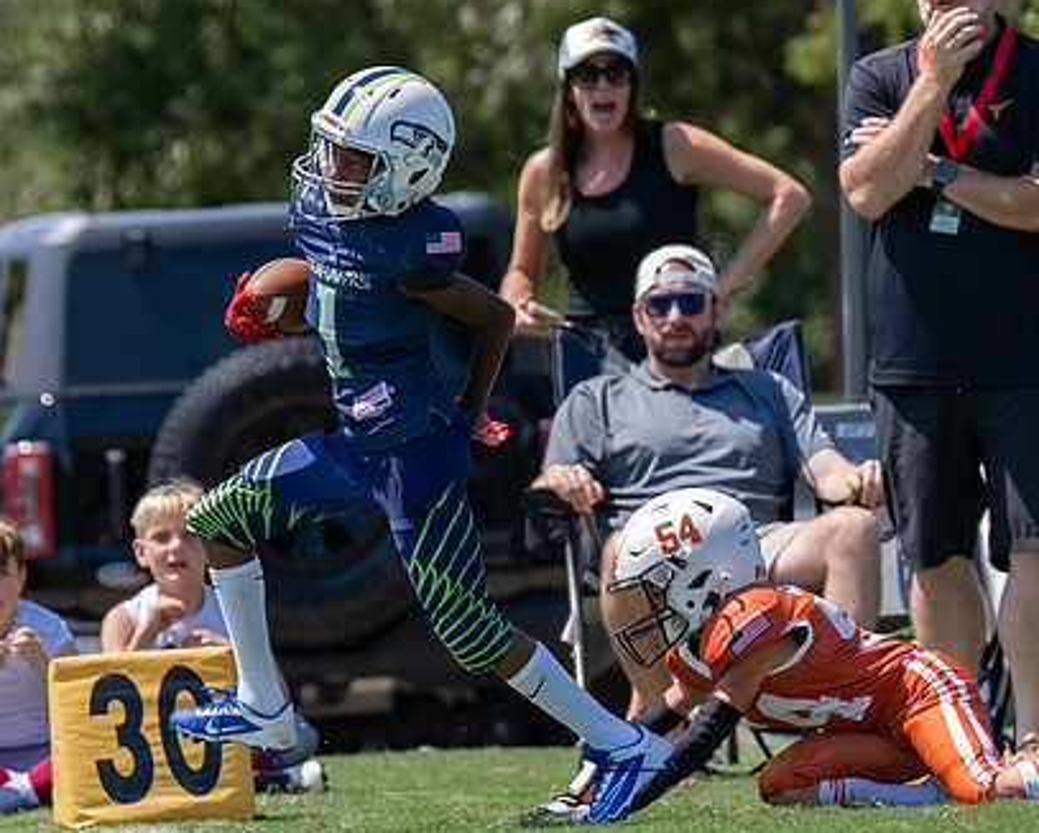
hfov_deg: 2.4
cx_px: 191
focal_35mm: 804
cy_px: 232
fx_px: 24735
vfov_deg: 1.9
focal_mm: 200
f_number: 2.8
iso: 100
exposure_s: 1/1600
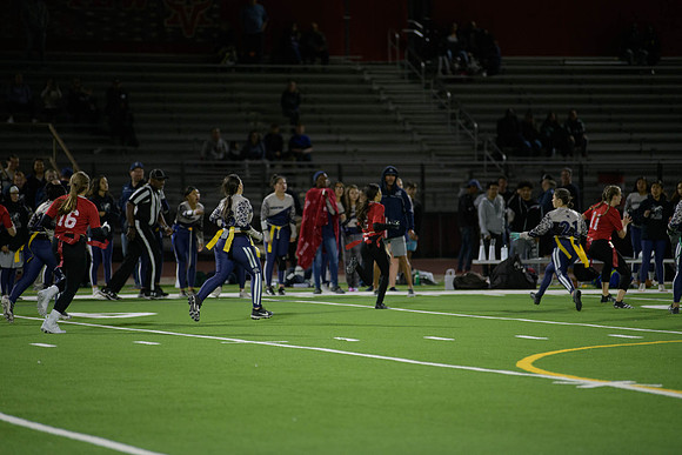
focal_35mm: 200
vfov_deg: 6.9
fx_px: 3790
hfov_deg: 10.3
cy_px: 228
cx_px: 341
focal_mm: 200
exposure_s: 1/640
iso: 2500
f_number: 2.8
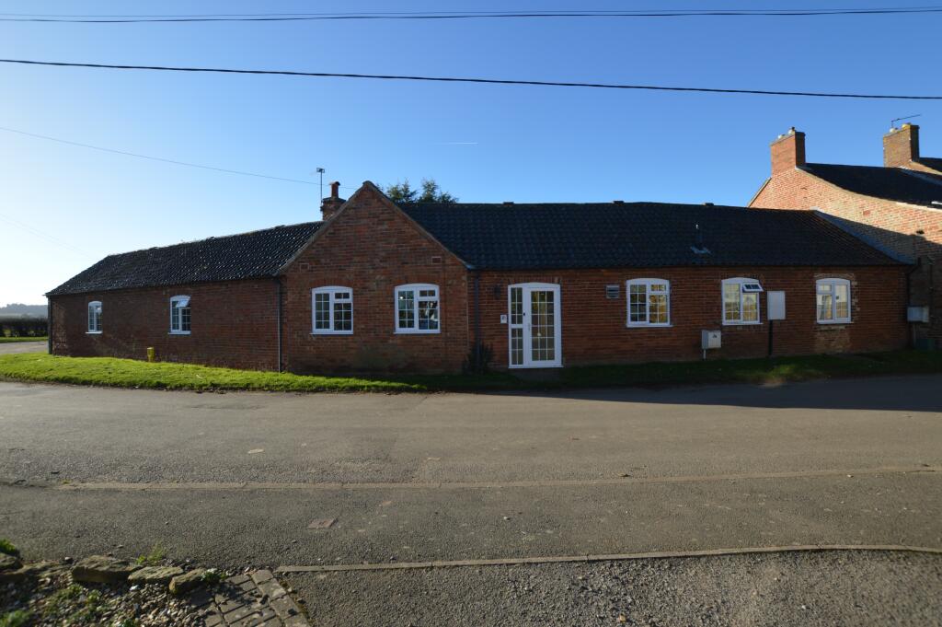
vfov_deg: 77.2
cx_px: 471
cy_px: 314
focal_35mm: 15
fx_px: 392
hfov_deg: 100.4
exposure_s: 1/200
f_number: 7.1
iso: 100
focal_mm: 10
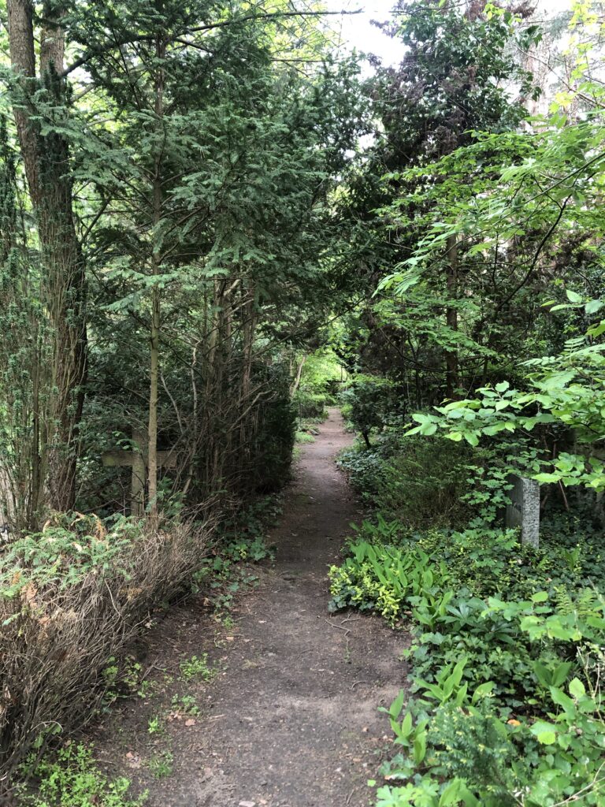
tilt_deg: -1.4
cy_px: 404
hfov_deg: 49.7
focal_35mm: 28
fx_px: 652
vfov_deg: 63.4
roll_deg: -0.1
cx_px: 302
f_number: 1.8
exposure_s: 1/30
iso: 40
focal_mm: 3.99
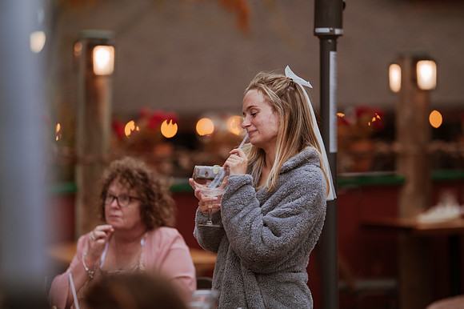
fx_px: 1739
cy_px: 154
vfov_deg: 10.1
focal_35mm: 135
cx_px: 232
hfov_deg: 15.2
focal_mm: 135
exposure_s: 1/800
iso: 500
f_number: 1.8
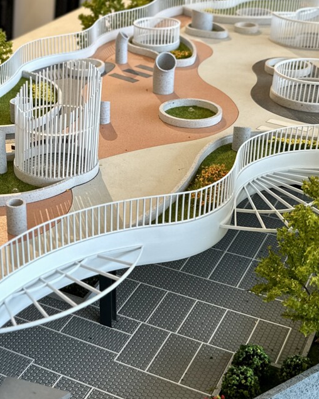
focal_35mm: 59
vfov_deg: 31.9
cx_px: 49
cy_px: 165
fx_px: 696
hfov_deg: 25.2
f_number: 1.78
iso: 100
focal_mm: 6.86
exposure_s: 1/120
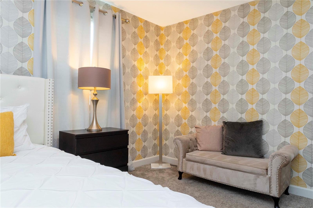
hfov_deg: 69.4
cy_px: 104
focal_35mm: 26
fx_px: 226
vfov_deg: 49.5
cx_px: 156
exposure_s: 1/15
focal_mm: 26
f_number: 13
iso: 1000
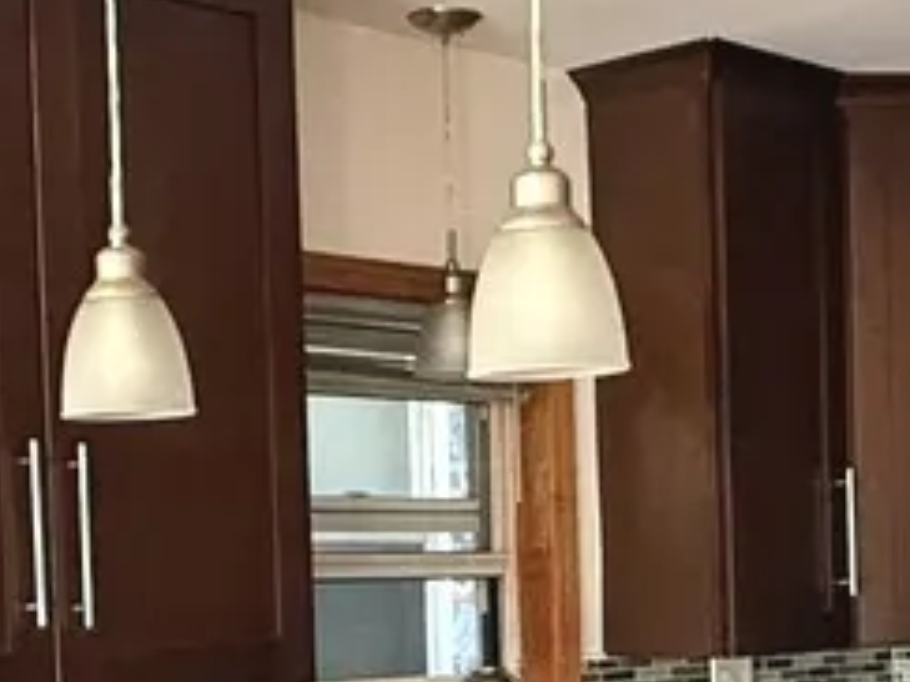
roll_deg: +1.6
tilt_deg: -1.7
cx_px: 580
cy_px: 667
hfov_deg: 23.5
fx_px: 2181
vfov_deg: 17.4
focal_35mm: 83
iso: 640
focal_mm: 2.22
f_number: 2.2
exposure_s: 1/60
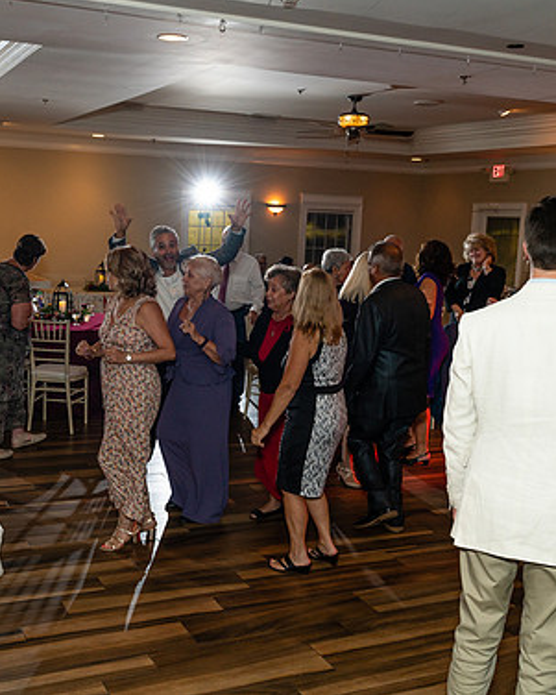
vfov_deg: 43.8
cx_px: 194
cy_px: 339
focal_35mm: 42
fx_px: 864
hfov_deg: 35.4
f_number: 4.5
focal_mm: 29
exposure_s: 1/60
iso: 800
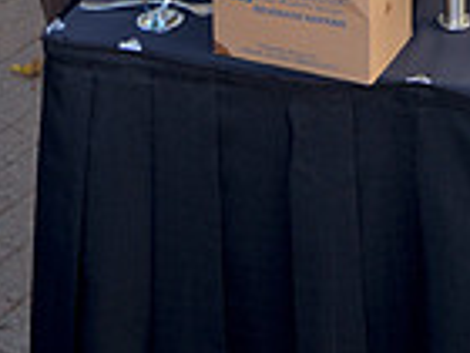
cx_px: 413
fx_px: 1385
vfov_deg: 12.6
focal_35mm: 102
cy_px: -363
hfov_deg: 19.0
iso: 100
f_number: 4
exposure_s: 1/200
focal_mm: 22
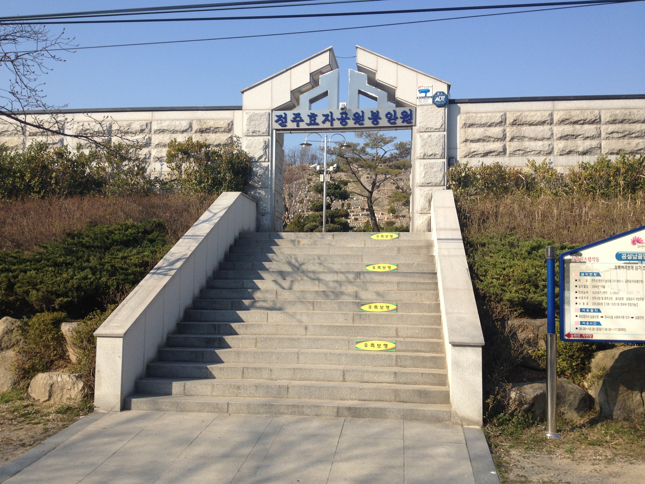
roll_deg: -1.2
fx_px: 652
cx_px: 322
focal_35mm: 35
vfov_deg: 40.7
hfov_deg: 52.6
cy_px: 242
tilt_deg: +2.3
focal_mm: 4.28
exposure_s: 1/1493
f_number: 2.4
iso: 50
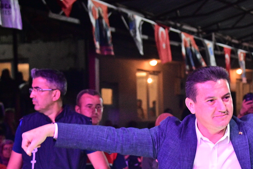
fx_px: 766
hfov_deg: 18.5
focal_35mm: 109
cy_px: 128
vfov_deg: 12.5
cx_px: 221
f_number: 4
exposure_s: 1/250
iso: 4000
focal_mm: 46
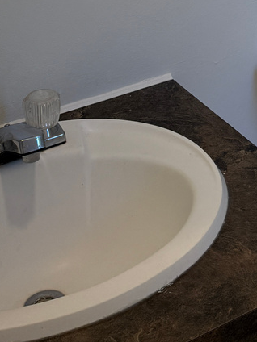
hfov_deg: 16.4
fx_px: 861
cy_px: -157
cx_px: 292
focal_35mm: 87
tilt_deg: -10.3
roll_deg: -1.4
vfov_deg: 19.8
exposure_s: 1/232
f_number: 1.78
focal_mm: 6.76
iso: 125
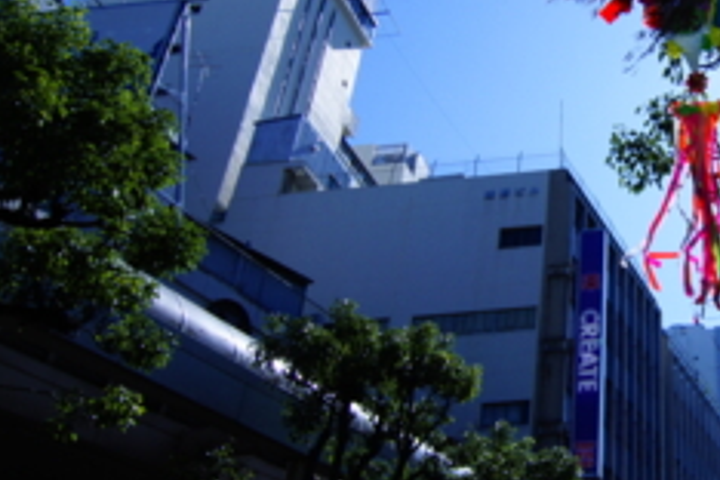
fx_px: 846
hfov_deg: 40.7
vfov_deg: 31.6
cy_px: 192
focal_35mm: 42
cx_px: 711
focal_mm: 11
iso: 200
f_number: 14
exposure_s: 1/250
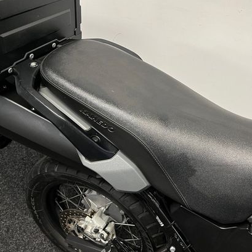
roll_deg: +0.1
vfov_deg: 45.9
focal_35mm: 36
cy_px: 105
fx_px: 297
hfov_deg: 45.4
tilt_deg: -37.5
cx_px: 167
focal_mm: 5.1
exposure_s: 1/50
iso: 100
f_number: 1.6
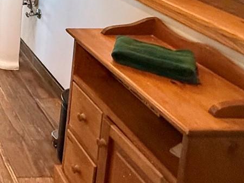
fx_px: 352
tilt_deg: -7.7
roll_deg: -1.0
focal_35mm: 50
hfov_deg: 27.5
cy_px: -82
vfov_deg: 23.8
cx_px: -114
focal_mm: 2.22
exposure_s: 1/120
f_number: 2.2
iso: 500
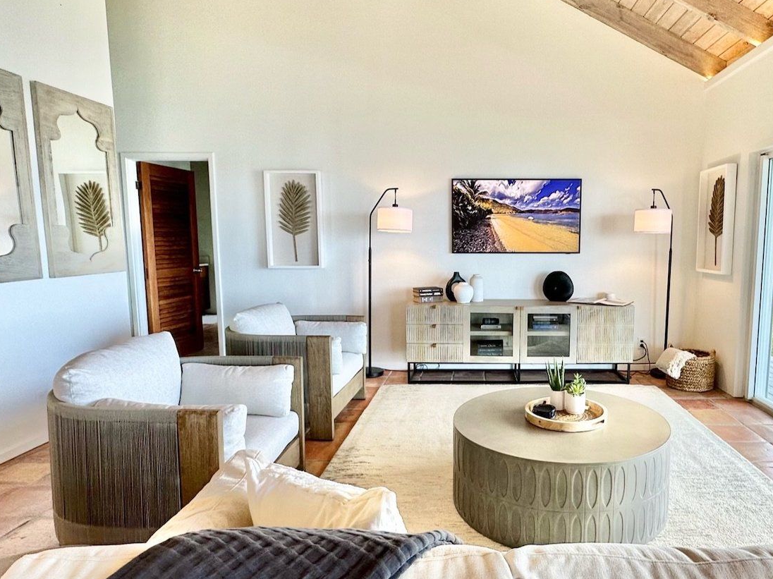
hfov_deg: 72.8
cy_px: 298
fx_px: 513
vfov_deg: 58.8
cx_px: 481
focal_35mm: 23
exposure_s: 1/120
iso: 80
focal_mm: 2.22
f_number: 2.2
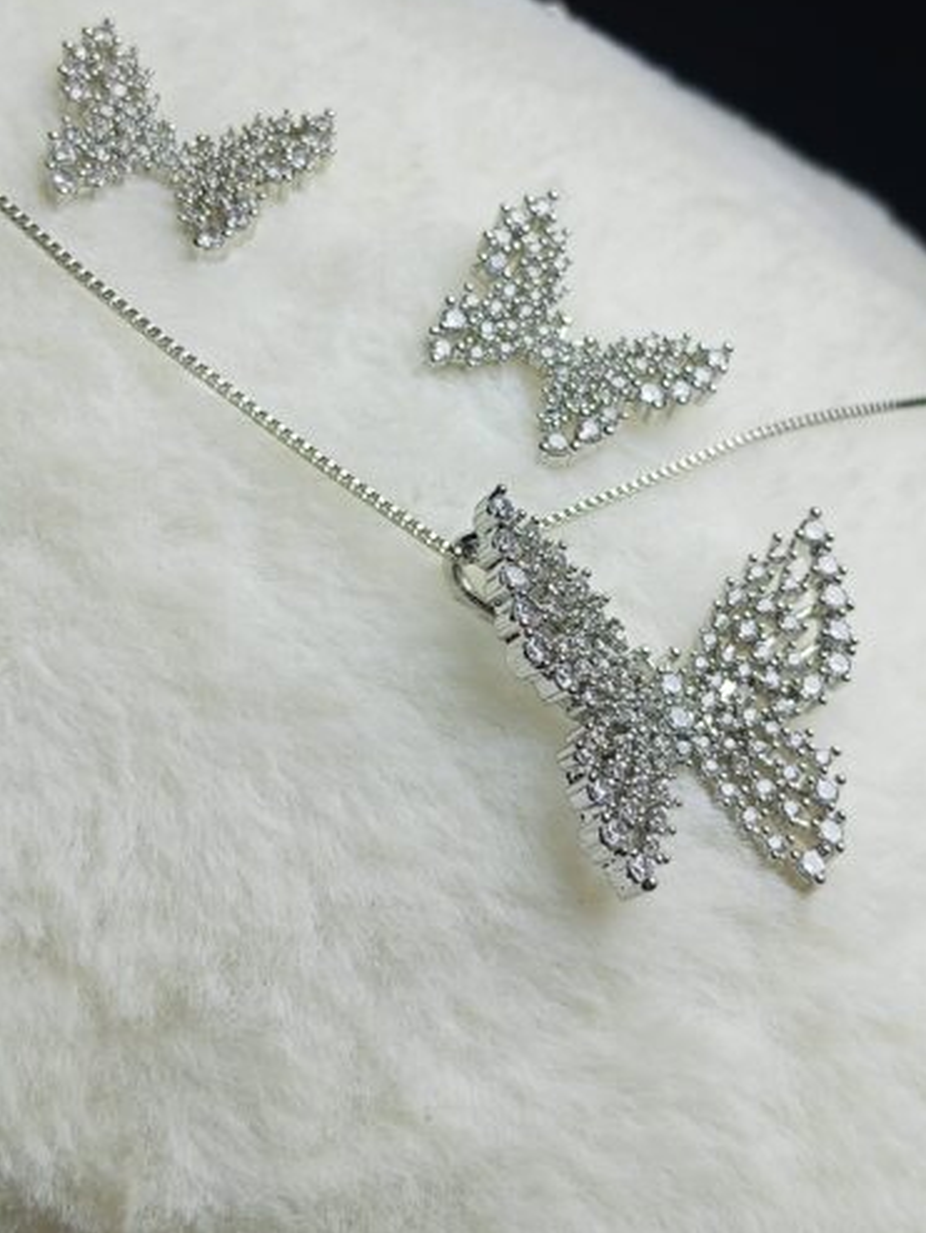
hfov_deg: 28.6
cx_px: 454
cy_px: 523
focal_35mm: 51
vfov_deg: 37.4
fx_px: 1817
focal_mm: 3.98
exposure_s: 1/126
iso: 64
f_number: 1.8
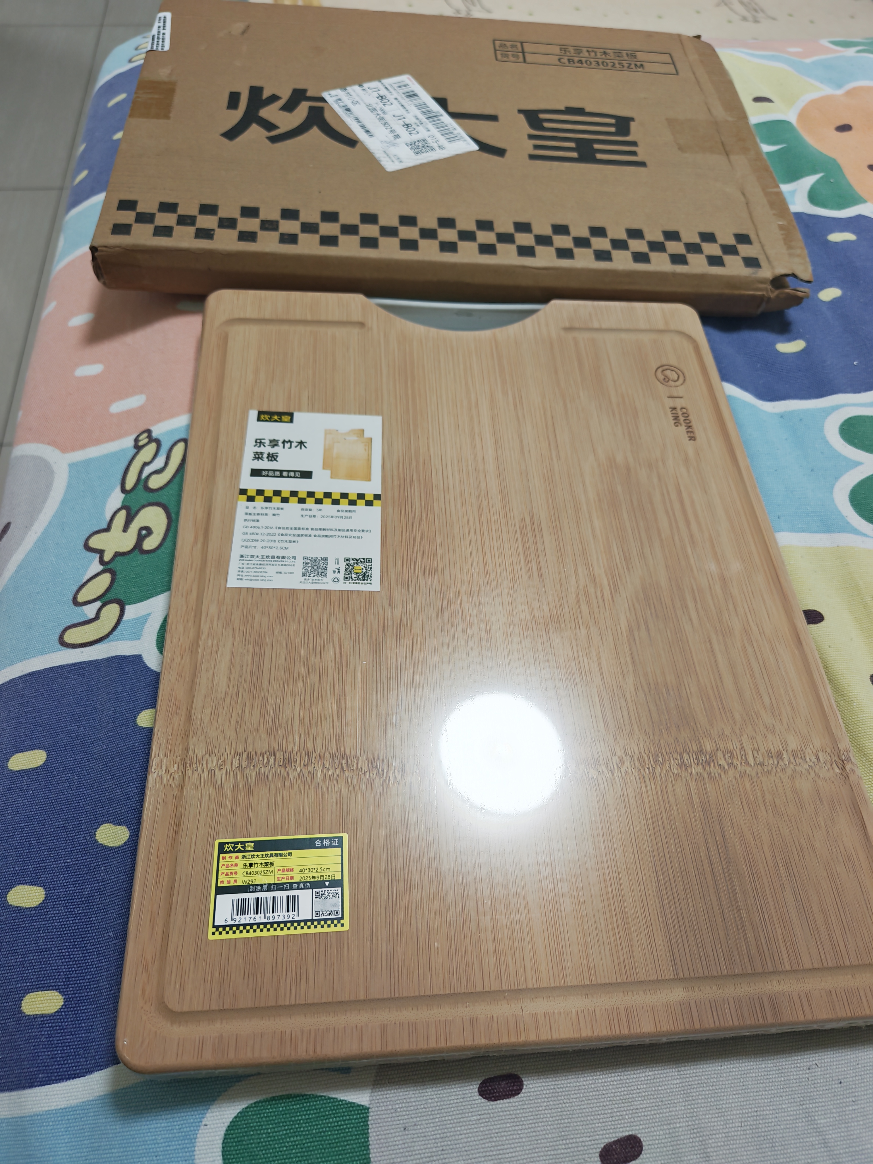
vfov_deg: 71.6
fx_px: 807
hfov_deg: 56.8
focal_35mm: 24
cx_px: 436
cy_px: 582
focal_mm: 6.67
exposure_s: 1/33
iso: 160
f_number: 1.9
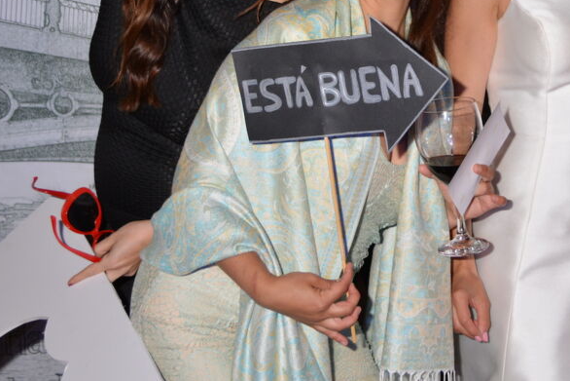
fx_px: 1362
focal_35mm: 86
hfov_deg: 23.1
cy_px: 25
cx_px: 498
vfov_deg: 15.7
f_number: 4.5
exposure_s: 1/30
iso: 400
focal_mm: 28
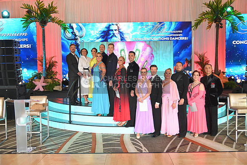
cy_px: 82
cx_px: 124
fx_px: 213
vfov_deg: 42.3
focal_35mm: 31
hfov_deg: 60.3
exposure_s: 1/400
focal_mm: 31
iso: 2000
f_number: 4
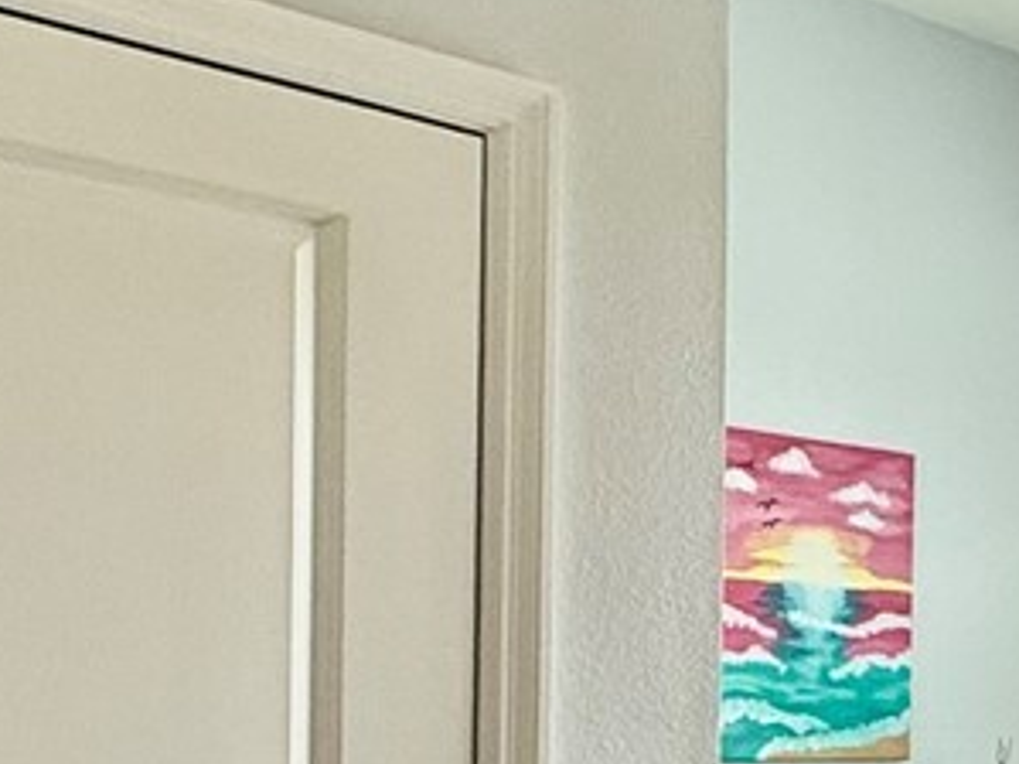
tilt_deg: +0.1
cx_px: 1748
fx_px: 2207
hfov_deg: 20.1
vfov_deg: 19.1
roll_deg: -1.5
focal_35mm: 75
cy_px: 750
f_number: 2.2
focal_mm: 2.22
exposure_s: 1/120
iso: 125
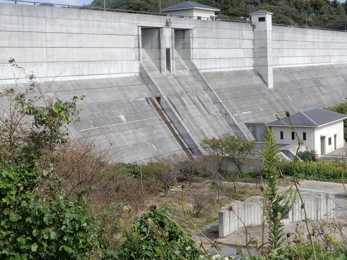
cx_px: 157
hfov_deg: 30.2
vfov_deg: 22.8
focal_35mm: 64
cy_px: 90
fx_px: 642
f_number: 5
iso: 80
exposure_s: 1/640
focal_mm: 6.2
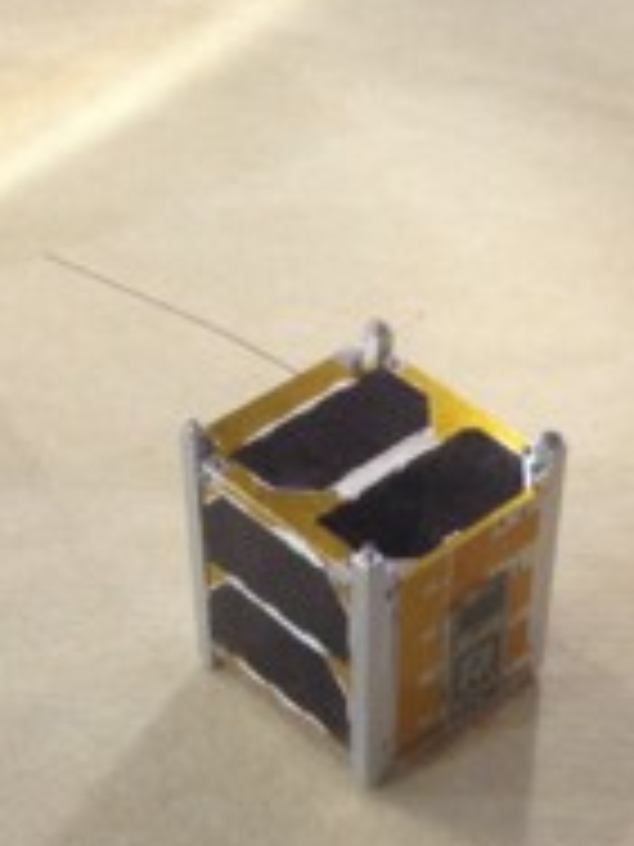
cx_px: 387
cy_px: 878
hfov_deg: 17.6
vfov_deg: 22.3
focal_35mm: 84
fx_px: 2051
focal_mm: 4.28
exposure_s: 1/20
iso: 200
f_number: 2.4
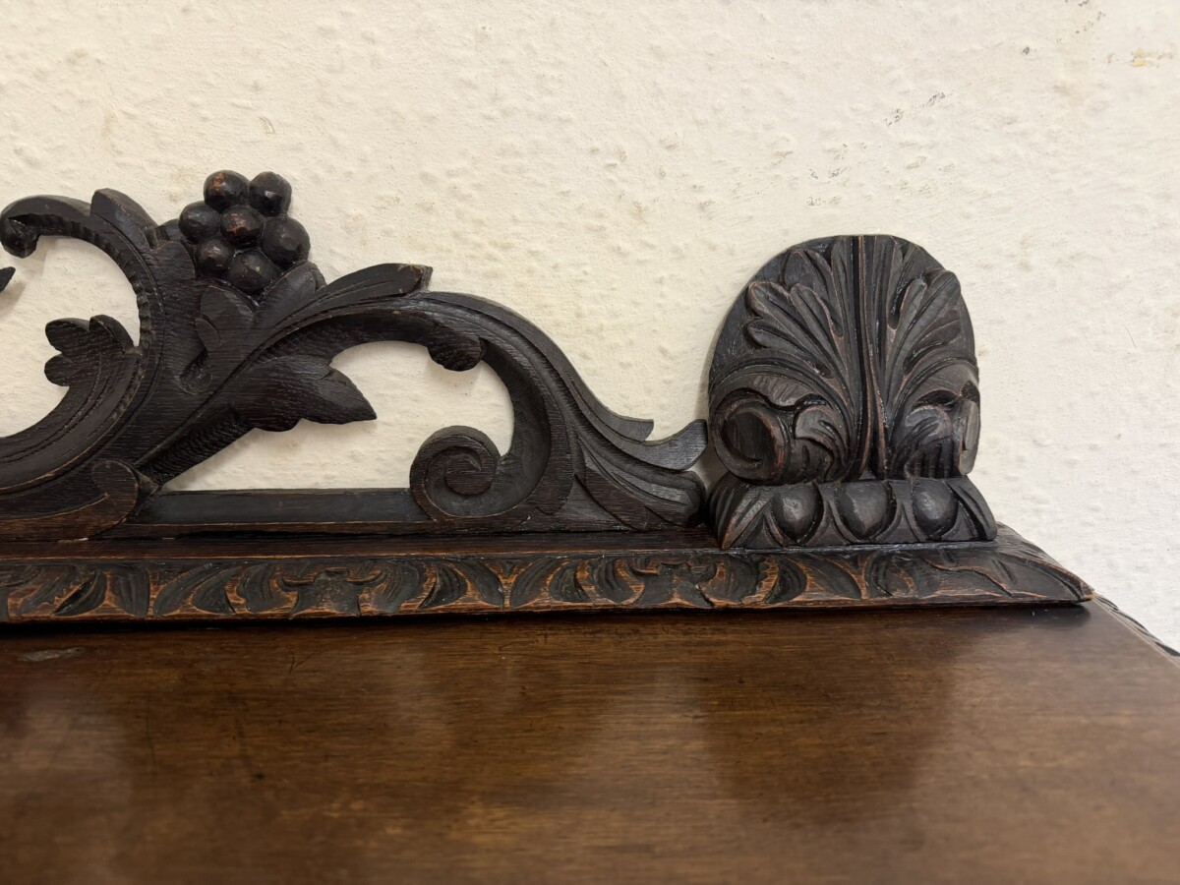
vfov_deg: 56.8
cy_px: 442
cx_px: 590
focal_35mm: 24
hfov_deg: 71.6
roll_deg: +0.7
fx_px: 818
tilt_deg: -18.0
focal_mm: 6.76
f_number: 1.78
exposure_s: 1/50
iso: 160
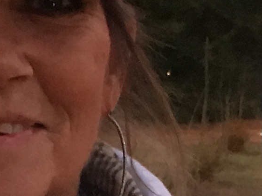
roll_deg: -0.8
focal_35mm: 208
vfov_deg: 6.9
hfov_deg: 9.5
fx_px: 1575
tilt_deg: -14.6
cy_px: 388
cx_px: 69
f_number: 2.2
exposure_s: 1/15
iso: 200
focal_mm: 4.15
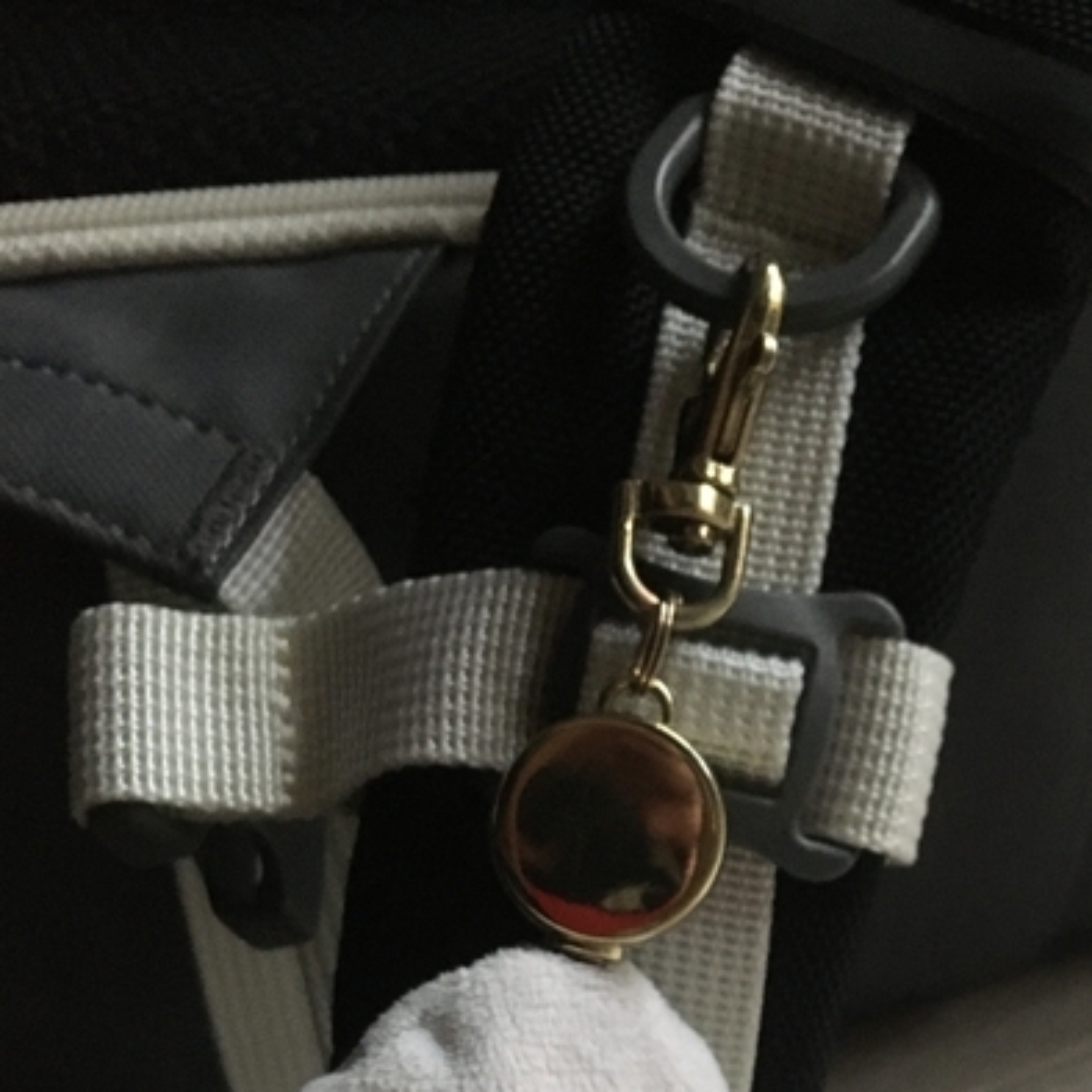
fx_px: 1856
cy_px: 901
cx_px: 809
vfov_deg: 31.8
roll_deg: +1.4
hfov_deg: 32.2
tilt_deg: -40.9
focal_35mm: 52
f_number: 2.2
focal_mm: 4.15
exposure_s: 1/15
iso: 250
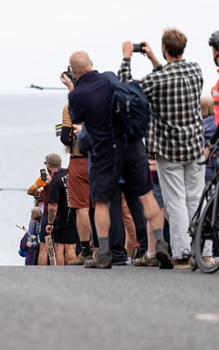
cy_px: 175
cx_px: -16
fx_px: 2683
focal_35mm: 281
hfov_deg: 4.7
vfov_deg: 7.5
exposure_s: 1/1000
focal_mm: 178
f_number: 3.5
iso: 320
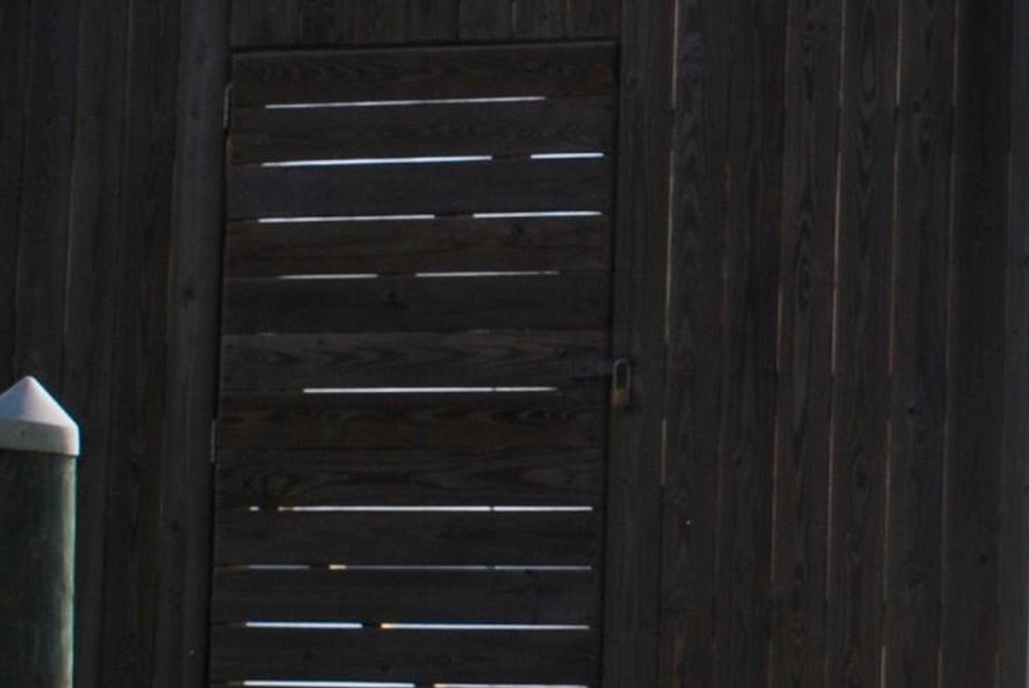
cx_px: 1329
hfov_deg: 12.4
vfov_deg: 8.5
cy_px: 285
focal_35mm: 161
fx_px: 4605
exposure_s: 1/400
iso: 100
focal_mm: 26
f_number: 10
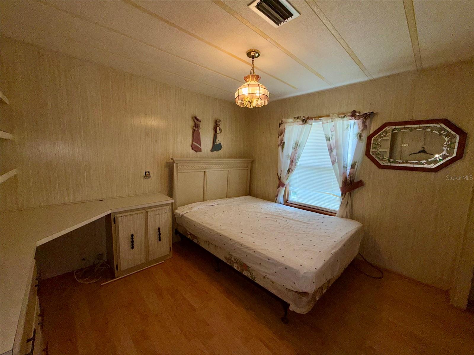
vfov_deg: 85.7
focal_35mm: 14
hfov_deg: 102.1
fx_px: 192
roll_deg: -1.4
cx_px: 237
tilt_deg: -6.7
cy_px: 178
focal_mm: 2.22
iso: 32
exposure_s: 1/122
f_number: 2.2
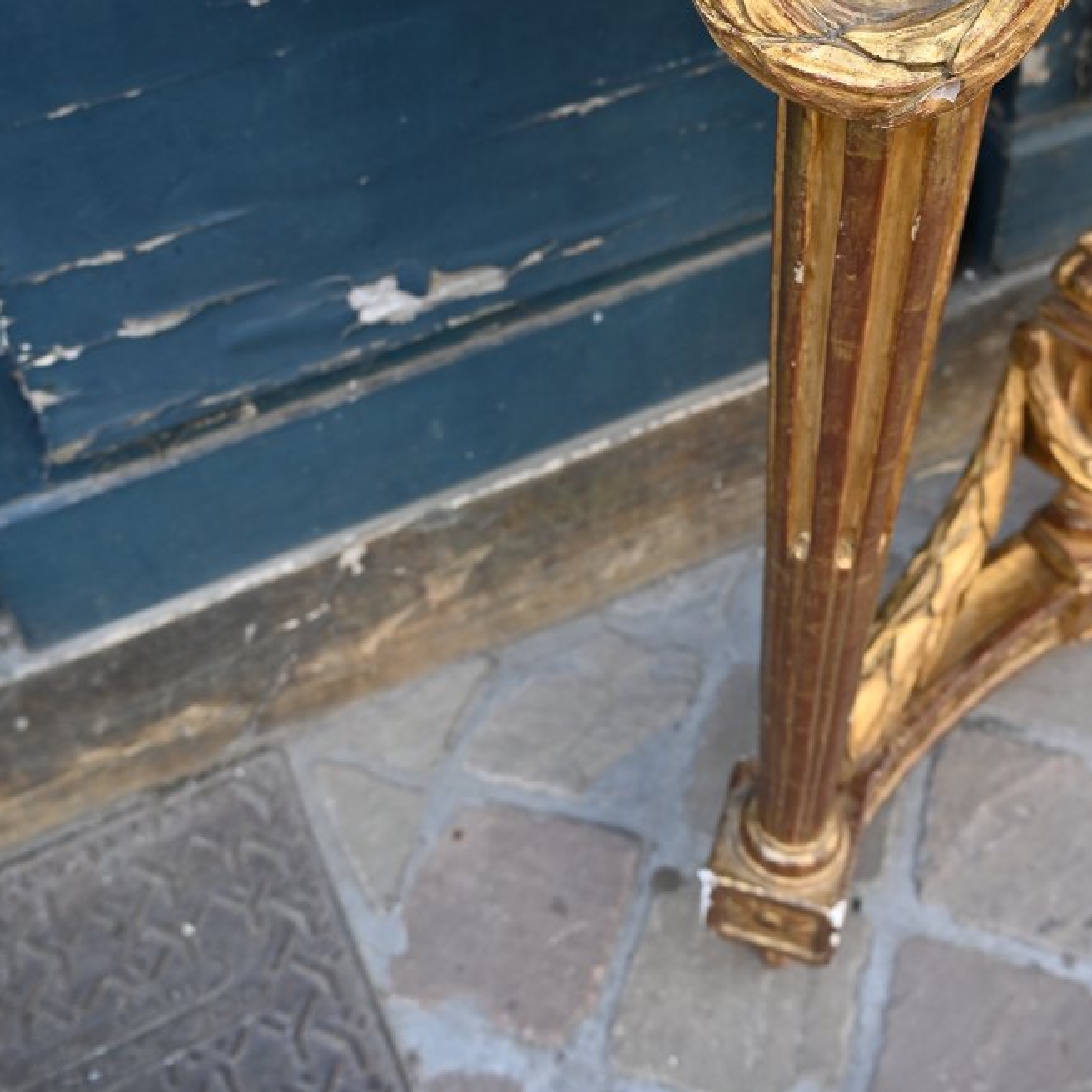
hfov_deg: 39.9
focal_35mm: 42
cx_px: 633
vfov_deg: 39.0
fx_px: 1499
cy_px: 278
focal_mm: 18
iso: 280
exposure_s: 1/250
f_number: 4
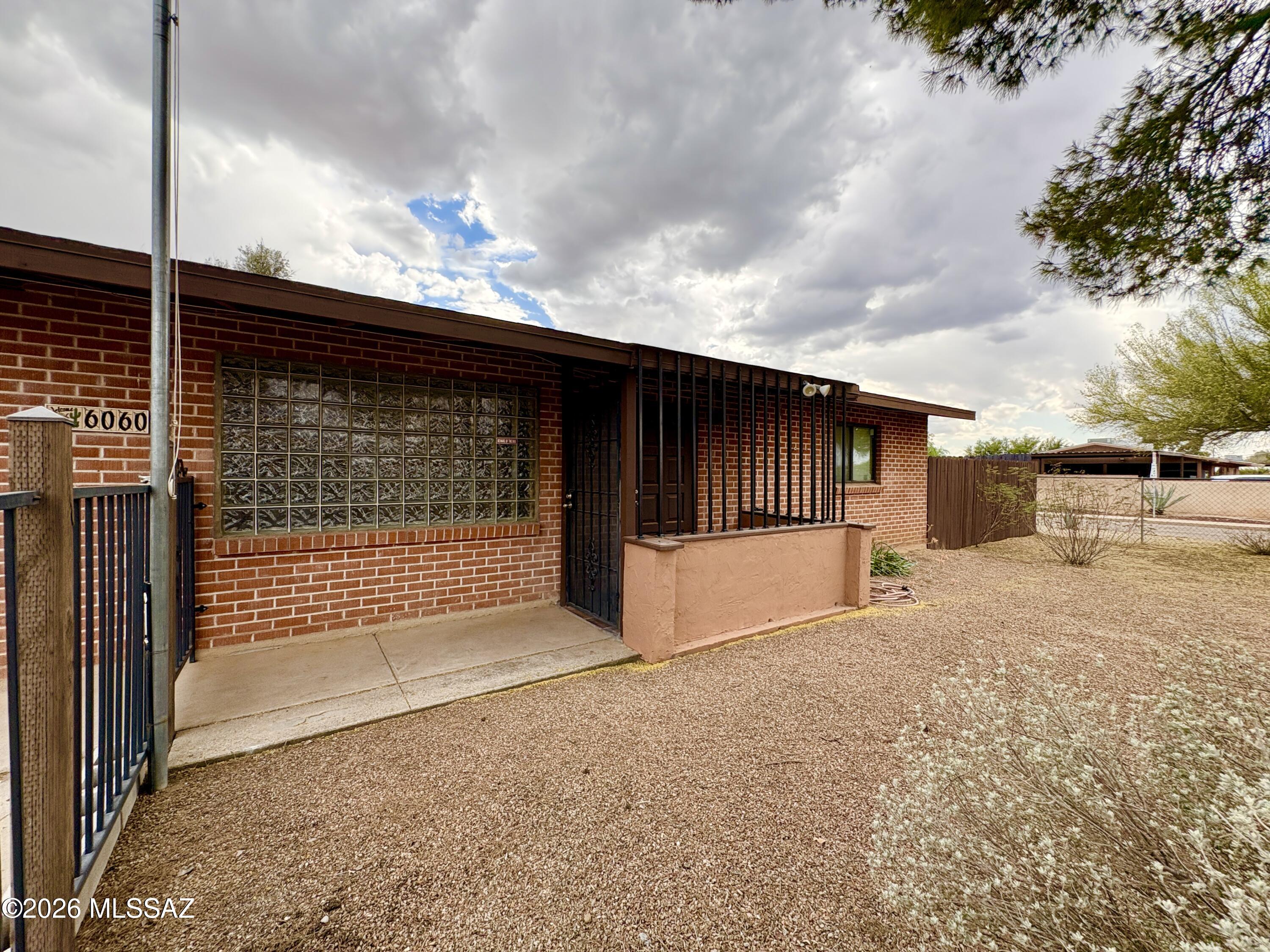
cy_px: 476
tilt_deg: +0.5
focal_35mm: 14
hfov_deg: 102.1
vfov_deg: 85.7
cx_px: 635
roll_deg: +0.2
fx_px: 514
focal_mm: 2.22
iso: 64
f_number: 2.2
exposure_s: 1/840
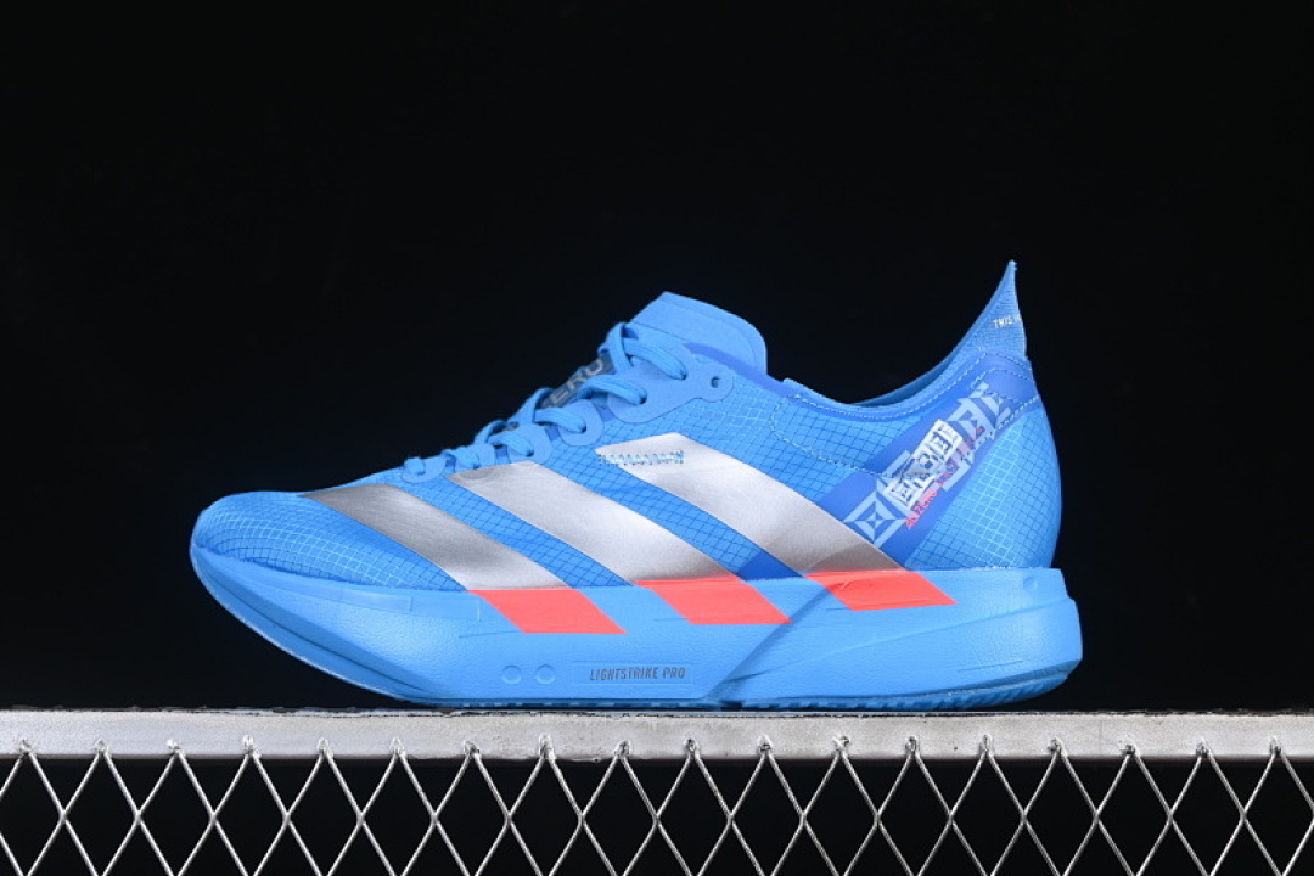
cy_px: 438
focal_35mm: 75
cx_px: 657
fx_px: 2737
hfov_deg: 27.0
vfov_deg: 18.2
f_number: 7.1
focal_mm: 50
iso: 160
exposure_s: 1/60
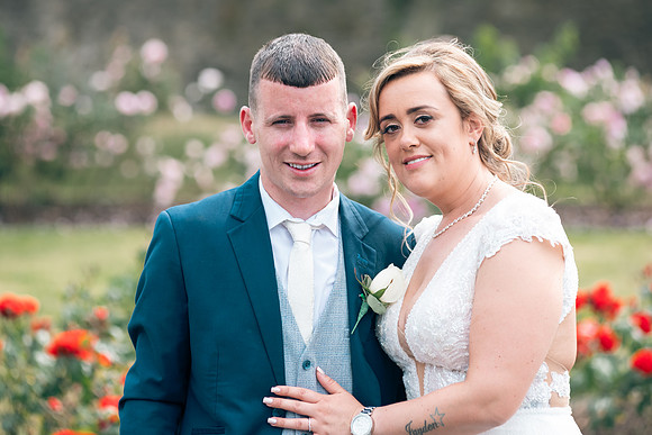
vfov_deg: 10.1
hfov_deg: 15.1
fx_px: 2461
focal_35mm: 136
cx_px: 326
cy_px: 218
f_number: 3.5
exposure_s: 1/200
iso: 80
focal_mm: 135
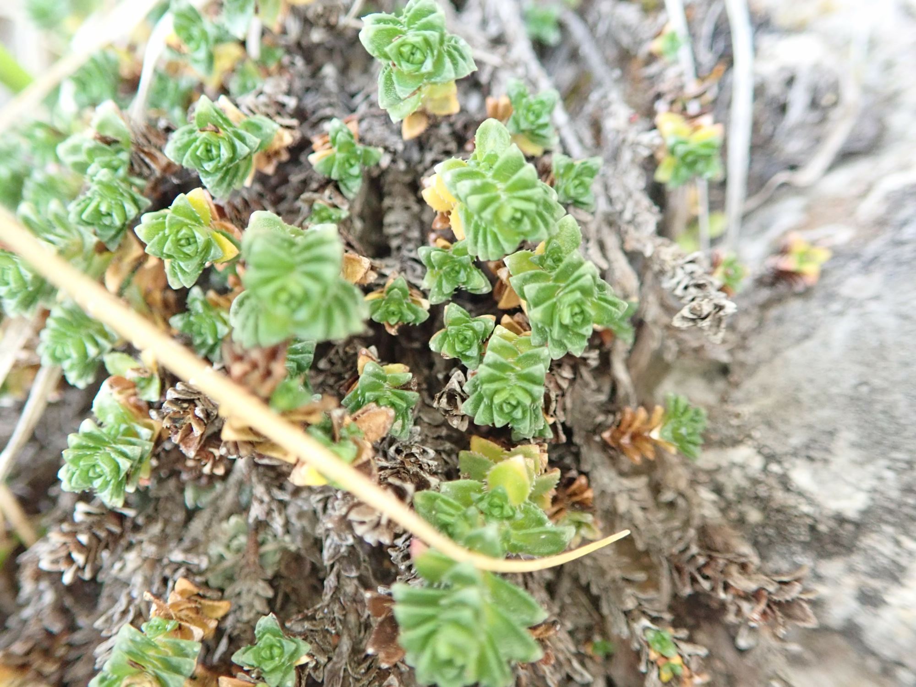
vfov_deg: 46.8
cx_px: 458
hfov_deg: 60.0
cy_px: 344
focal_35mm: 30
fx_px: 794
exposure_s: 1/30
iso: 800
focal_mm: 5.5
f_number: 2.3
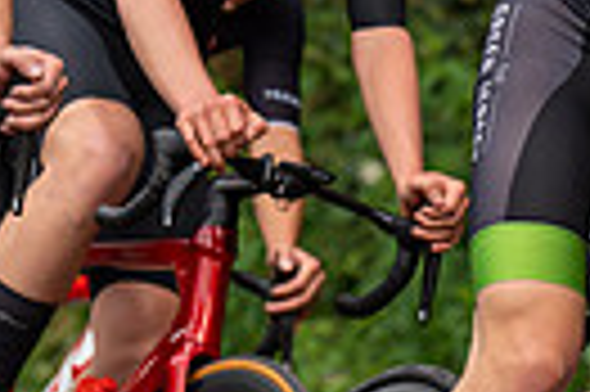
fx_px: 9199
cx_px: 72
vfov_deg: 2.4
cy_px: -52
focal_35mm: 562
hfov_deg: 3.7
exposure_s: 1/800
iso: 400
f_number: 3.5
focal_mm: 127
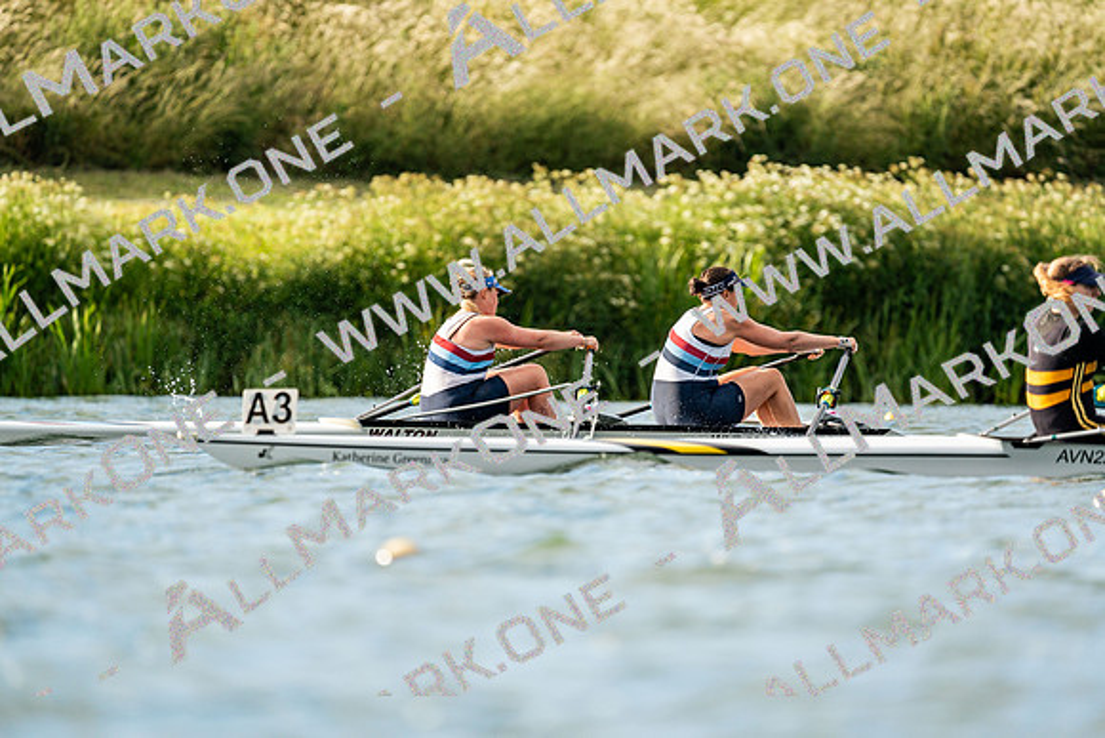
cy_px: 369
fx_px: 18420
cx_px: 552
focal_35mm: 600
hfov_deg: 3.4
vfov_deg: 2.3
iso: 400
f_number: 6.3
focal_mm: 600
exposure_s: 1/2000
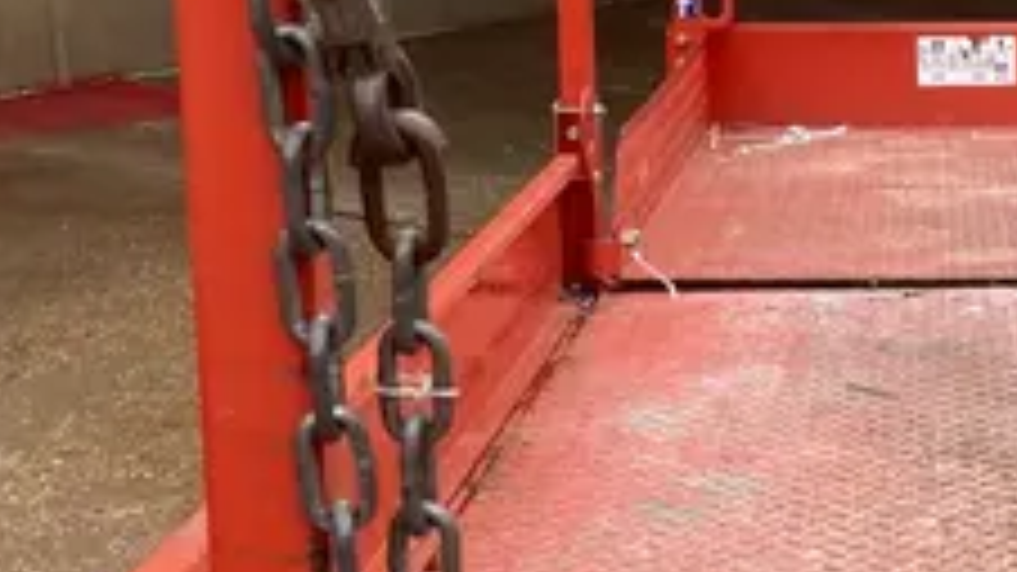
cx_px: 1076
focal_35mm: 99
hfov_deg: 20.7
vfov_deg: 12.2
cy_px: 241
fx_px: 2669
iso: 20
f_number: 1.8
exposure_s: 1/565
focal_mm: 3.99
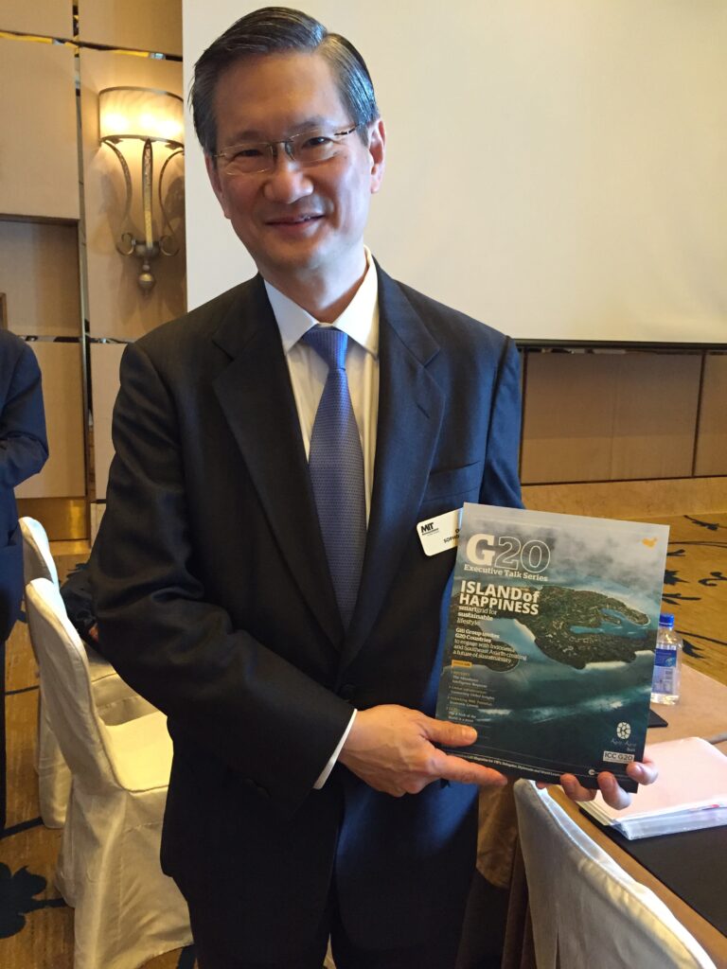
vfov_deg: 61.7
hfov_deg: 48.2
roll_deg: -0.5
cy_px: 484
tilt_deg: -10.1
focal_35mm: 29
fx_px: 812
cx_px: 364
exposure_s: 1/30
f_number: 2.2
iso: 250
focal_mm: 4.15
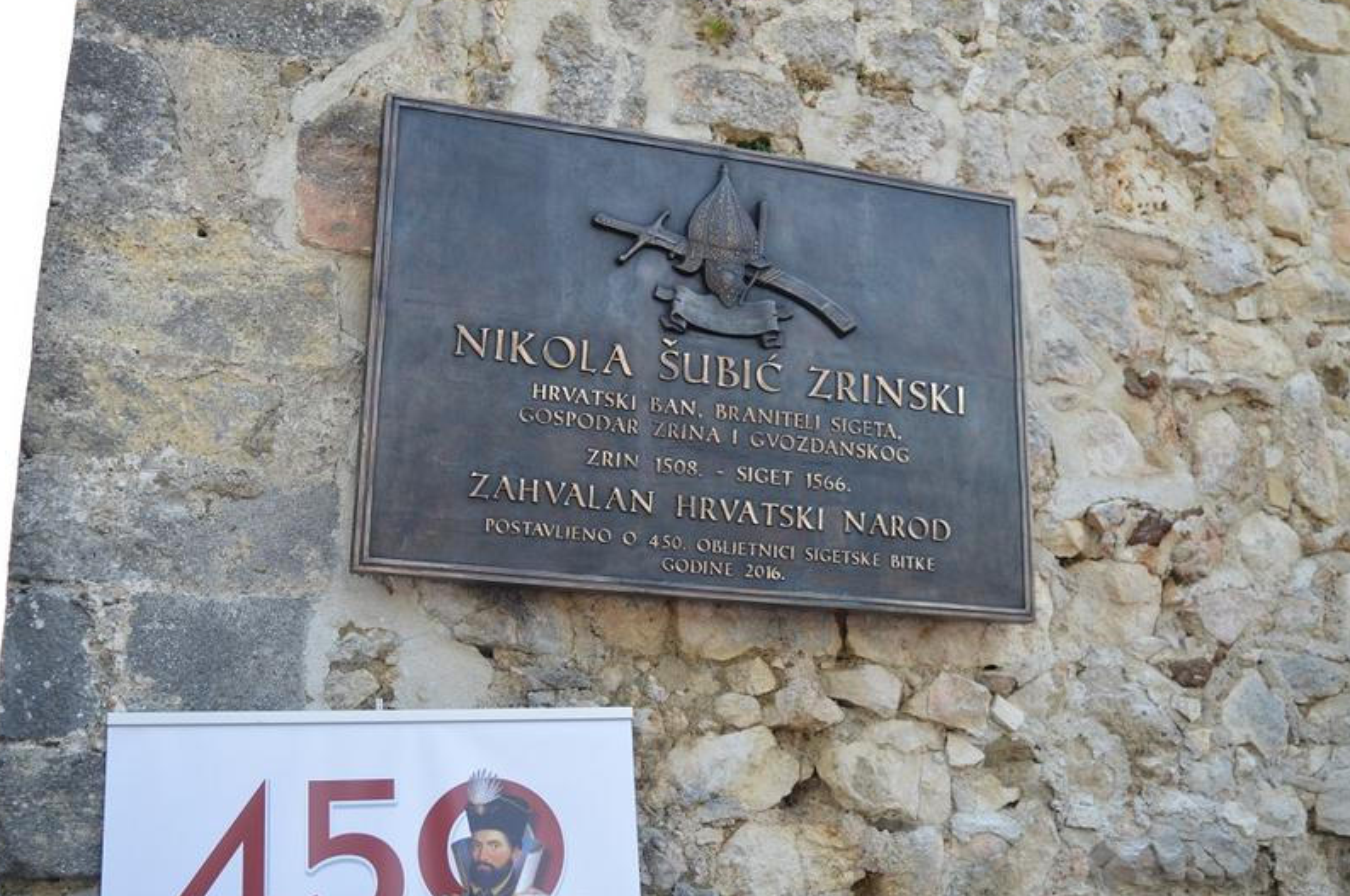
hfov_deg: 47.8
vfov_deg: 32.8
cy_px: 417
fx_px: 1522
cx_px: 631
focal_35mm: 41
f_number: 4.5
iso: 400
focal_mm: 21
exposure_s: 1/1000
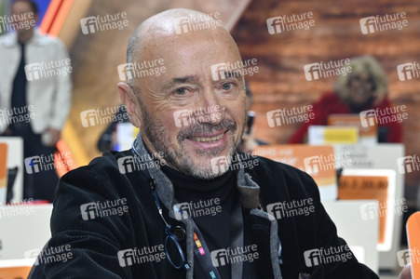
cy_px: 140
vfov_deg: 29.8
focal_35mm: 45
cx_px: 210
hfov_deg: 43.6
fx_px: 525
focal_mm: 45
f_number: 4
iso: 1000
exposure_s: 1/200
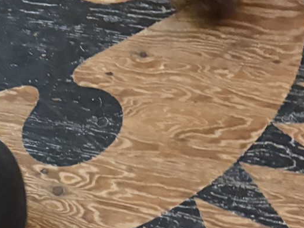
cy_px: 371
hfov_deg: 18.8
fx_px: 905
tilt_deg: -56.0
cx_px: 49
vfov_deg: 13.3
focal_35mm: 103
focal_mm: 5.96
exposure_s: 1/30
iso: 800
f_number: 1.6
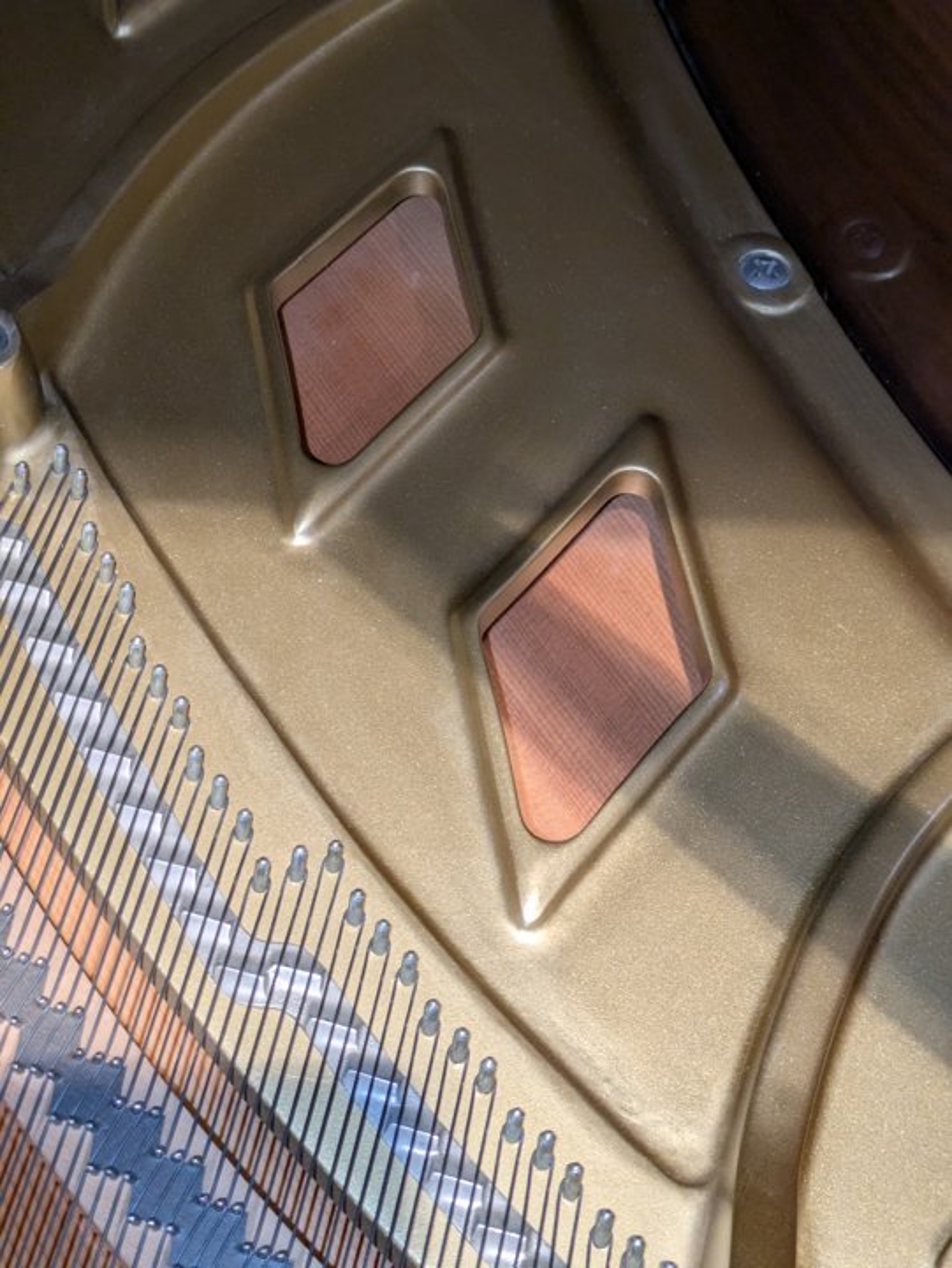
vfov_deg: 37.5
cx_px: 476
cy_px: 634
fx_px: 1868
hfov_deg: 28.6
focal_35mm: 51
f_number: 1.89
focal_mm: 5.43
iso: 178
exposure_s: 1/40
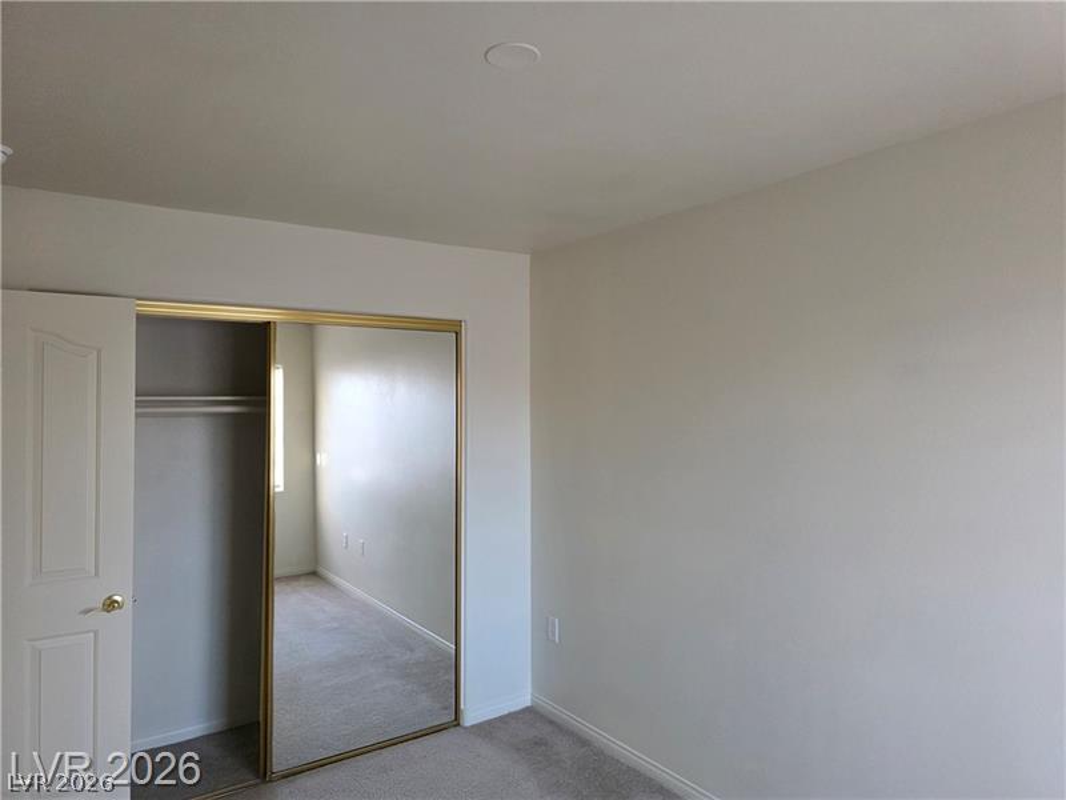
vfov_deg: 58.9
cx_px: 533
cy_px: 400
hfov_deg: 73.9
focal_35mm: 23
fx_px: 708
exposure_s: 1/120
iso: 640
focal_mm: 6.3
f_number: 1.7
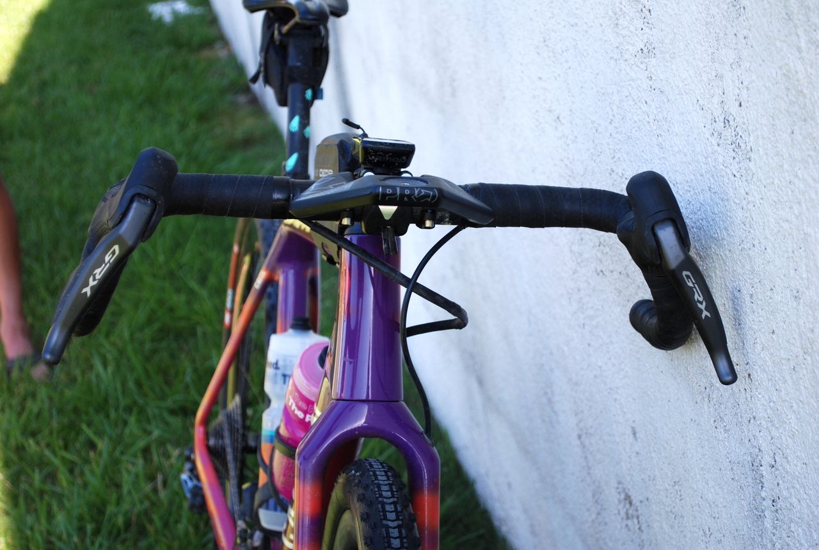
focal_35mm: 72
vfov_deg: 19.0
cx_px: 410
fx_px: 1641
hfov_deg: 28.0
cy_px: 275
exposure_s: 1/160
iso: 200
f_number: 5.6
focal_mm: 48
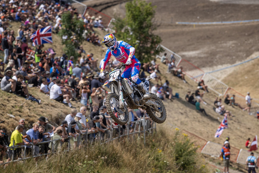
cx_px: 130
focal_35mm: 300
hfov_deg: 6.9
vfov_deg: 4.6
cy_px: 86
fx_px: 2159
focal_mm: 300
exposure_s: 1/2000
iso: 200
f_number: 5
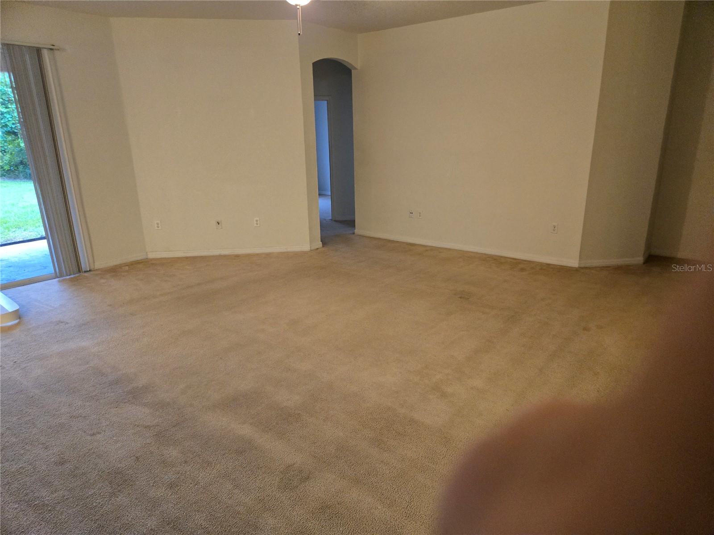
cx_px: 357
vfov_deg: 58.9
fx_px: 474
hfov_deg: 73.9
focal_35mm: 23
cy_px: 268
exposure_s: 1/60
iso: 640
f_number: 1.8
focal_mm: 5.4
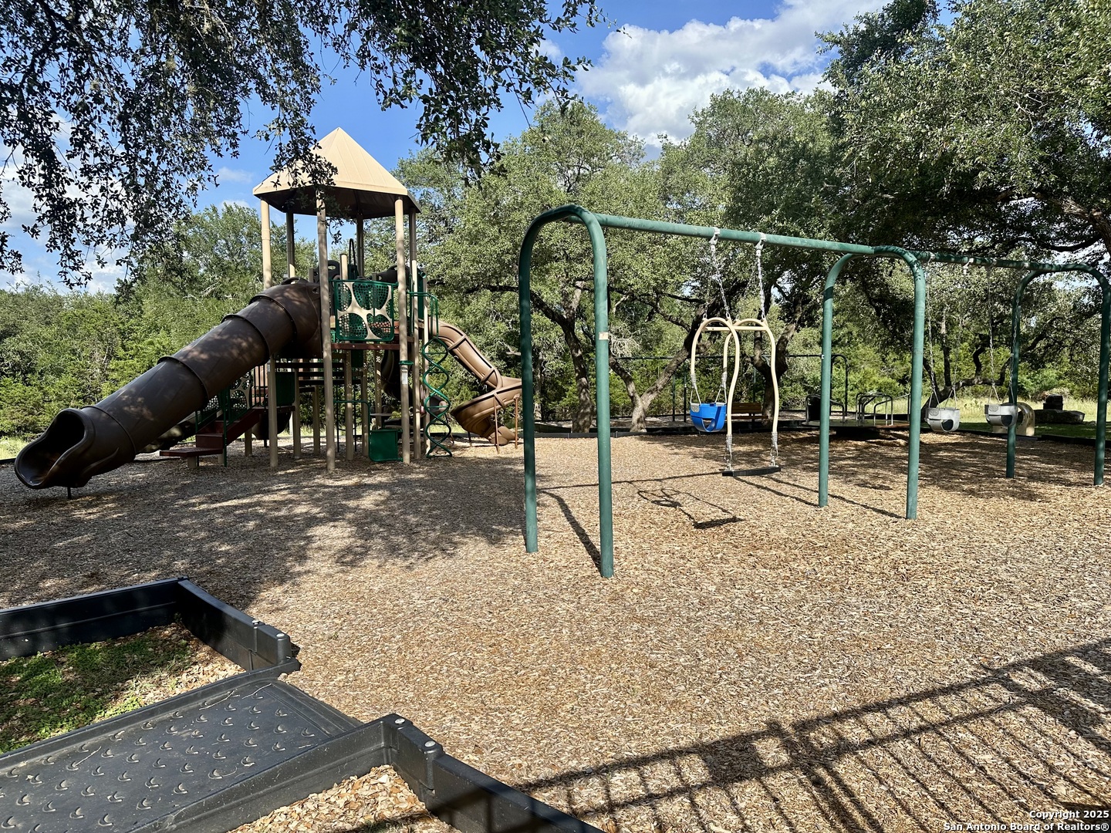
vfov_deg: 56.8
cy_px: 416
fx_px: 770
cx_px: 556
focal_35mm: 24
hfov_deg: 71.6
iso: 80
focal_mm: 6.86
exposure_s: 1/3155
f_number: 1.78
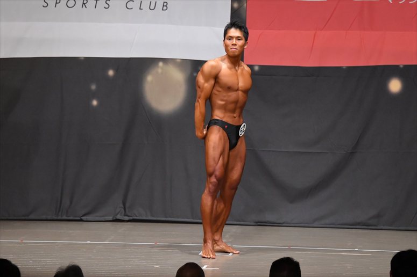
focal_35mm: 202
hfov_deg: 10.2
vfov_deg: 6.8
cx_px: 208
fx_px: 2339
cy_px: 138
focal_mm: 135
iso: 6400
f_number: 5.6
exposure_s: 1/400
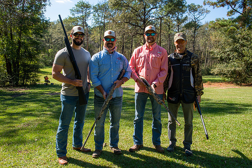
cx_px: 126
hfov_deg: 63.7
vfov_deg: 44.9
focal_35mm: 29
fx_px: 203
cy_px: 84
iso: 125
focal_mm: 29
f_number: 10
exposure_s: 1/160
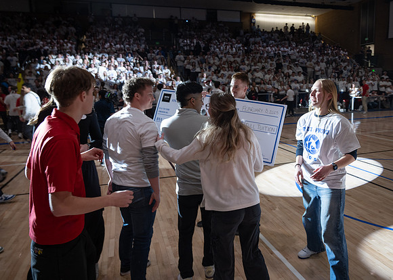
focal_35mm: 28
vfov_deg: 48.9
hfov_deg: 64.8
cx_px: 226
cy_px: 126
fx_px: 308
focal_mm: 24
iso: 500
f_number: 4
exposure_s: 1/125
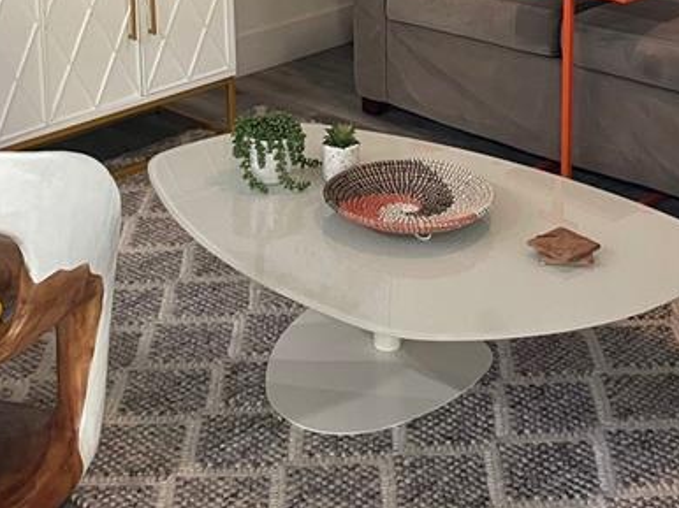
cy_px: -79
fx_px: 1353
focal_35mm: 69
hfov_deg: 28.2
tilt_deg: -11.4
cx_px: 348
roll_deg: +1.3
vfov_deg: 20.1
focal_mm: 4.2
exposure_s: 1/60
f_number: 1.6
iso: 200
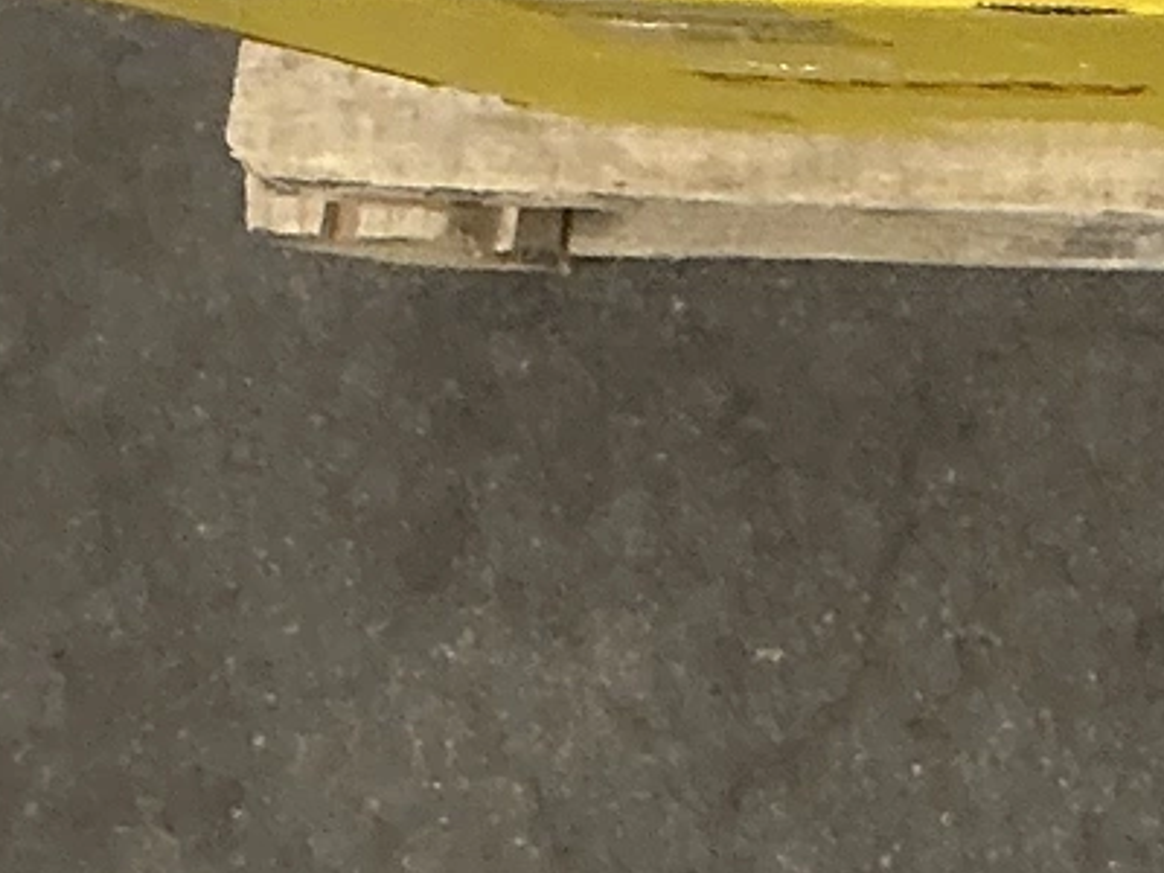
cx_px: 2680
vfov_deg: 9.6
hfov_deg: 11.8
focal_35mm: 140
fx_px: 4708
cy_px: -1056
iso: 125
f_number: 1.8
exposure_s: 1/60
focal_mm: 3
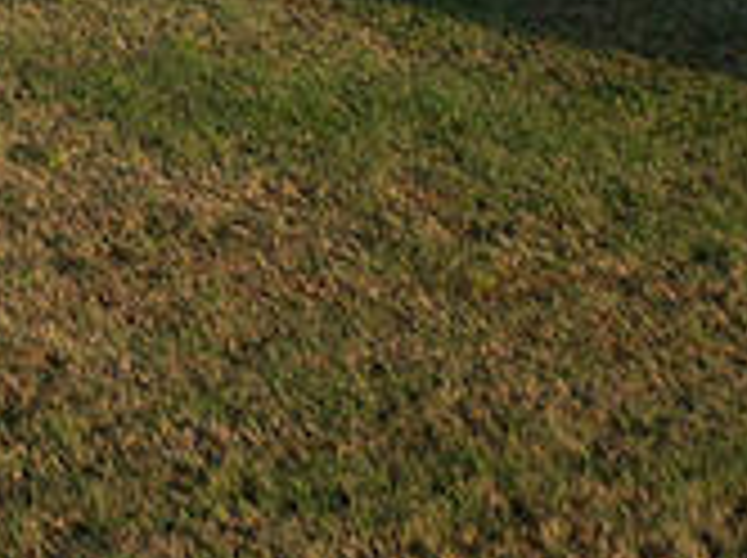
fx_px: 4073
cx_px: -1004
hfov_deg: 9.4
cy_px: -754
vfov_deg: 7.4
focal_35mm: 189
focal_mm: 20
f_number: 4.5
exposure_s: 1/800
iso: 200
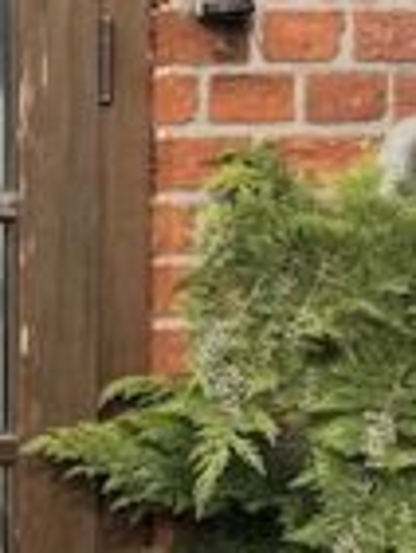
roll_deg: +1.9
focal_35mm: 174
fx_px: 2784
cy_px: 435
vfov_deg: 11.3
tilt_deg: -1.3
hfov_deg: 7.5
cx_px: -832
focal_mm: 6.76
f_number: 1.78
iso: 80
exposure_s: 1/1215
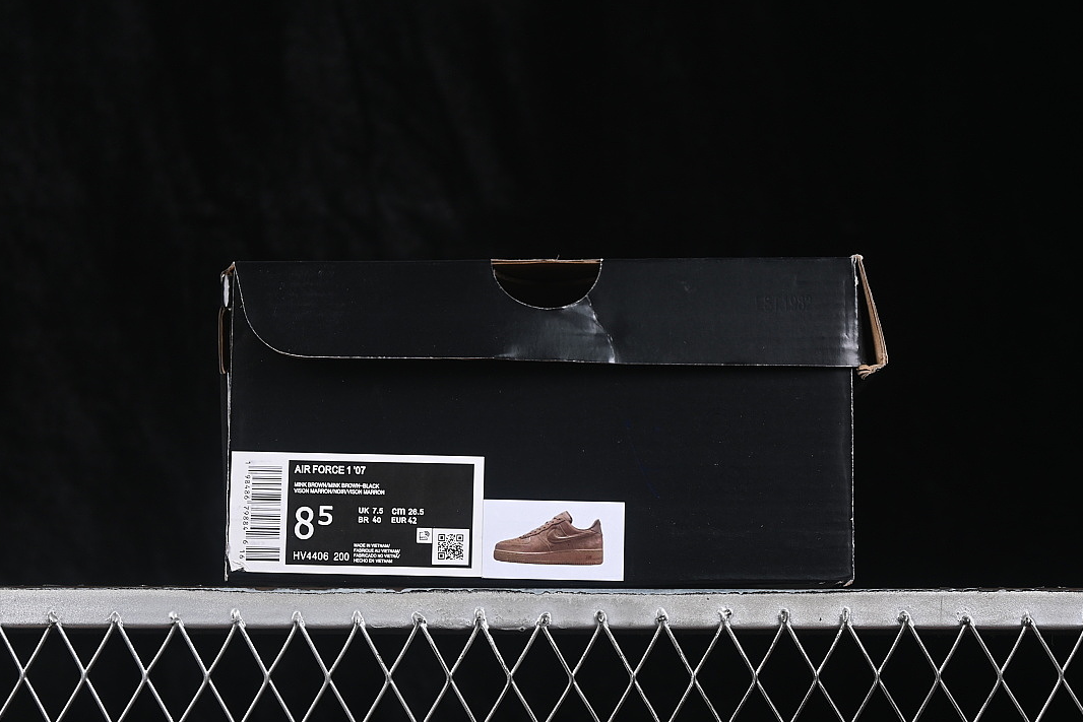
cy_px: 362
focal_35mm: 76
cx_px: 542
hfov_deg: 26.6
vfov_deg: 18.0
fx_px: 2286
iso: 160
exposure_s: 1/60
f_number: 6.3
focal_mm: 50
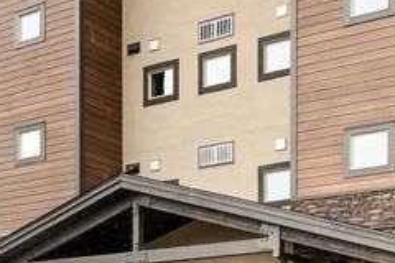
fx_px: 702
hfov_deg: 31.0
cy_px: 183
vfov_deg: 21.1
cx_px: 285
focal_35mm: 64
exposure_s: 1/500
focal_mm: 15
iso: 500
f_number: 7.1
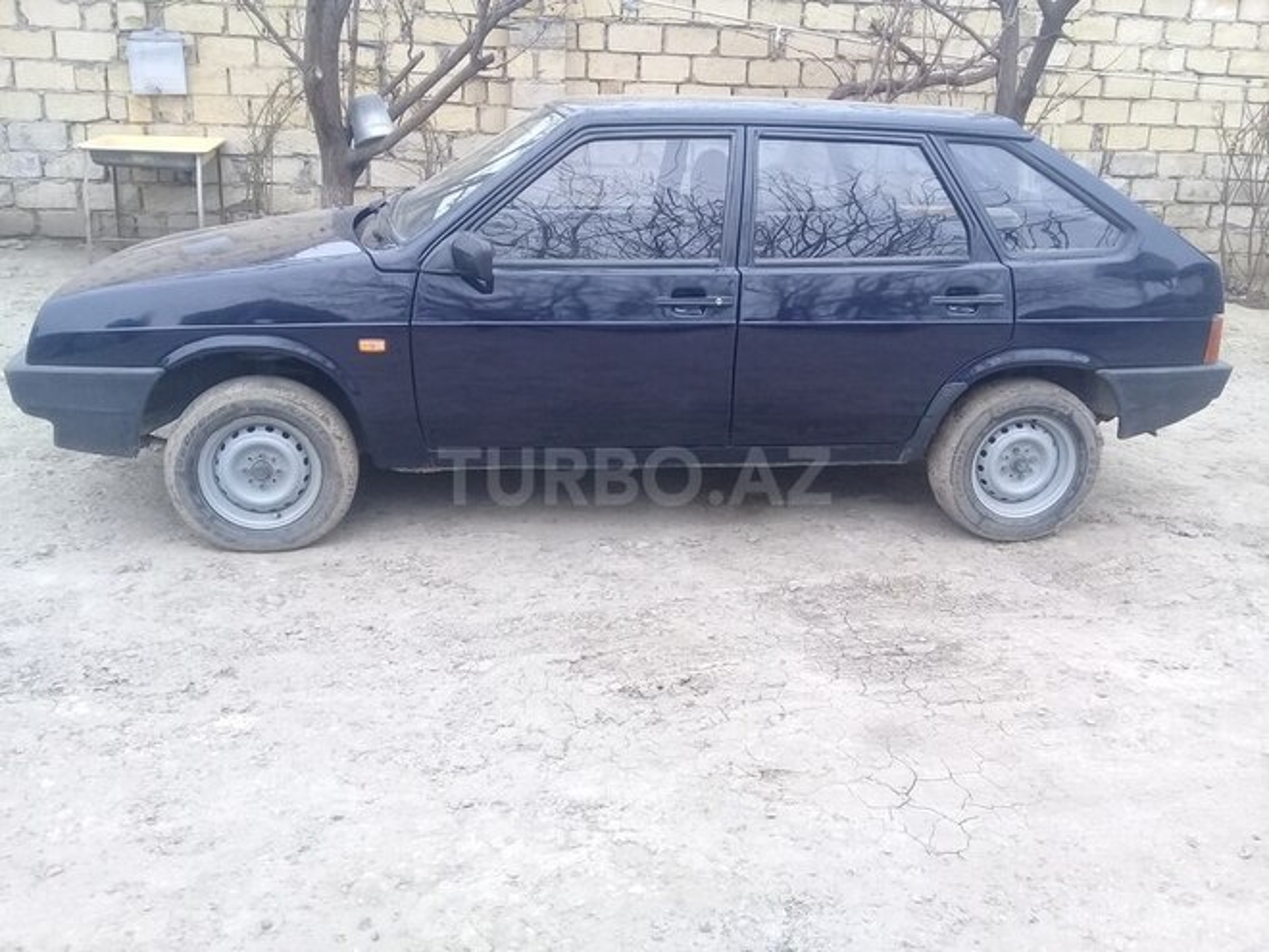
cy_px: 476
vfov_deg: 45.4
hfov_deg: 58.4
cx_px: 634
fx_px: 1136
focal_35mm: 31
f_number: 2.2
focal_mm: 3.3
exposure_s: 1/122
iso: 50
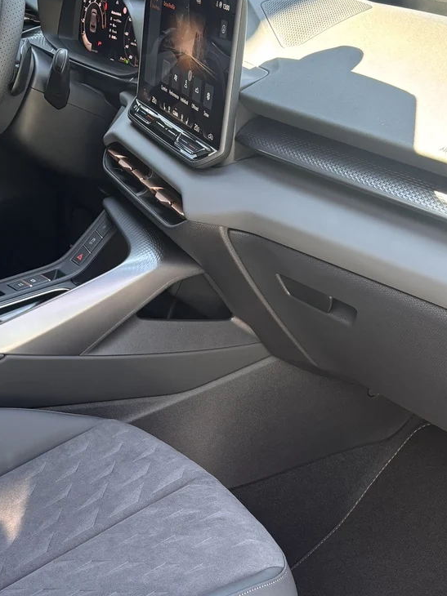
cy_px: 485
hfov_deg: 25.6
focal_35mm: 57
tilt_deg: -29.4
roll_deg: -1.7
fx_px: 982
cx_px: 183
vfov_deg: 32.8
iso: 125
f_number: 1.6
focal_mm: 5.96
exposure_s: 1/121
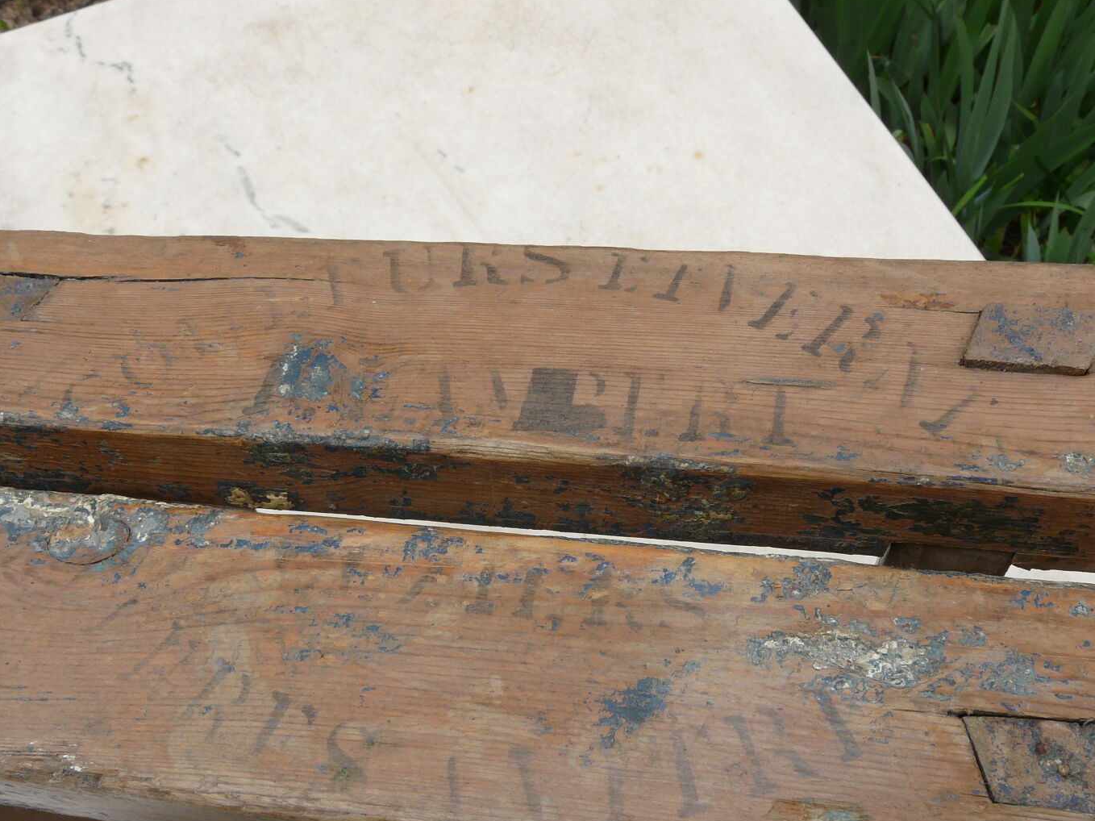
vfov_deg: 42.8
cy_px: 478
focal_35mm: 33
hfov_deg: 55.2
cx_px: 605
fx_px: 1044
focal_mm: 4.6
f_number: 5
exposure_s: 1/60
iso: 100
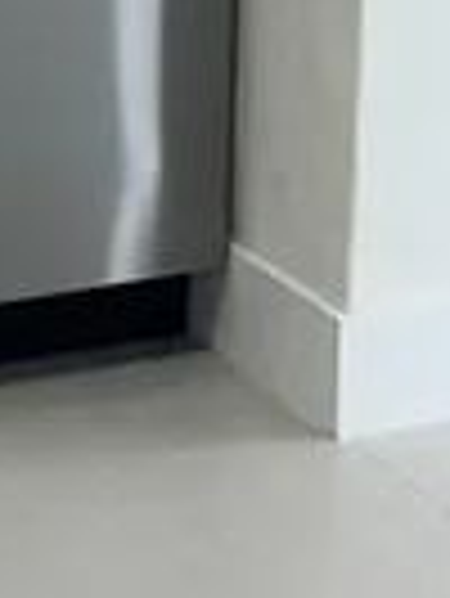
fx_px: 2890
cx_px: 198
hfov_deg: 8.9
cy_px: -321
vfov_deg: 11.3
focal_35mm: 167
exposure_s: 1/120
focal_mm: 5.7
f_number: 1.5
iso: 80
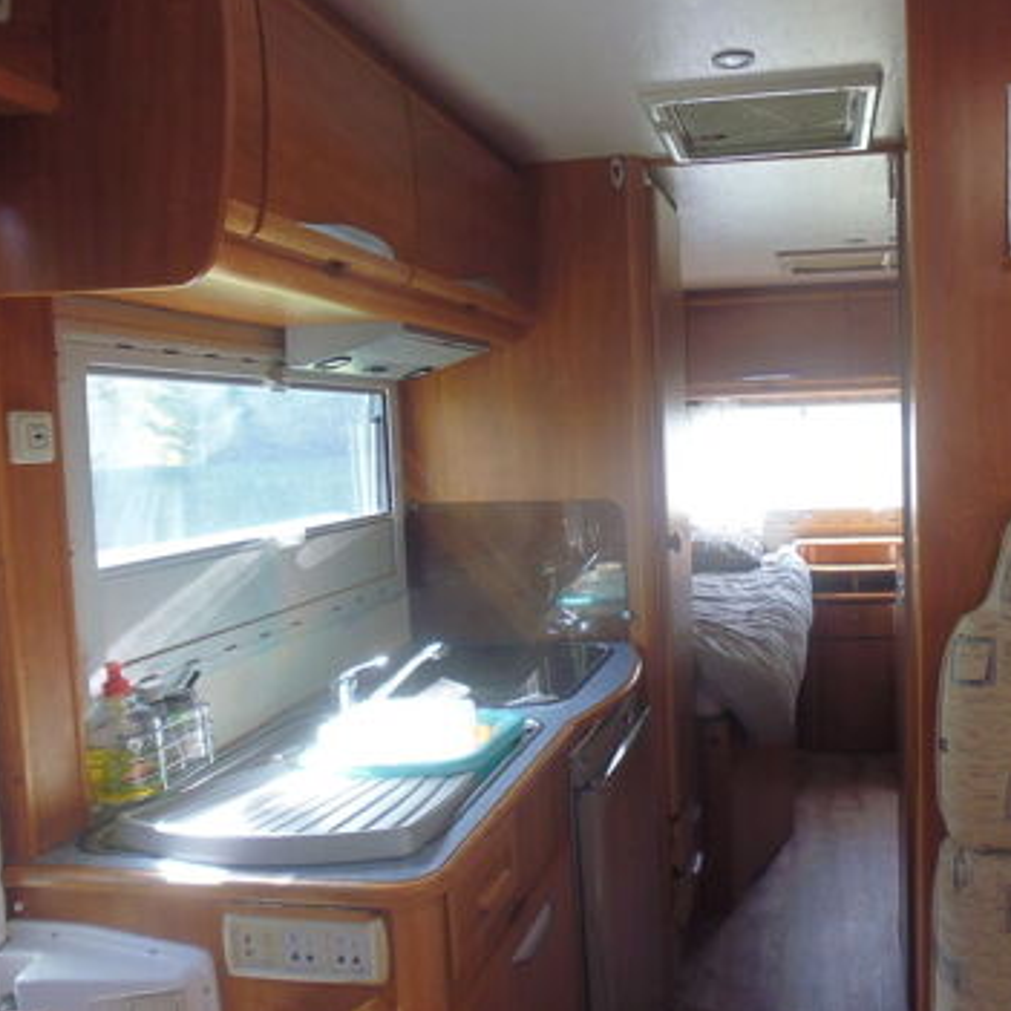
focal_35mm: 29
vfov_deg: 55.6
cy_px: 507
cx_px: 674
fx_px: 958
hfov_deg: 54.5
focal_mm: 4.3
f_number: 2.8
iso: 250
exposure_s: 1/60
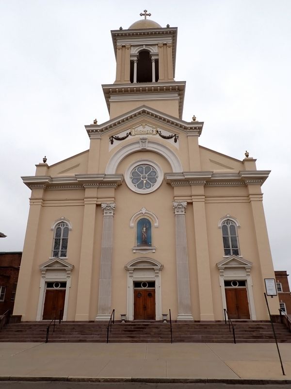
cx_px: 146
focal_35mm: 25
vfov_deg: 69.4
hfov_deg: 54.9
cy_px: 194
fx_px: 280
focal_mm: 4.5
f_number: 2.8
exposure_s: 1/800
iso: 100
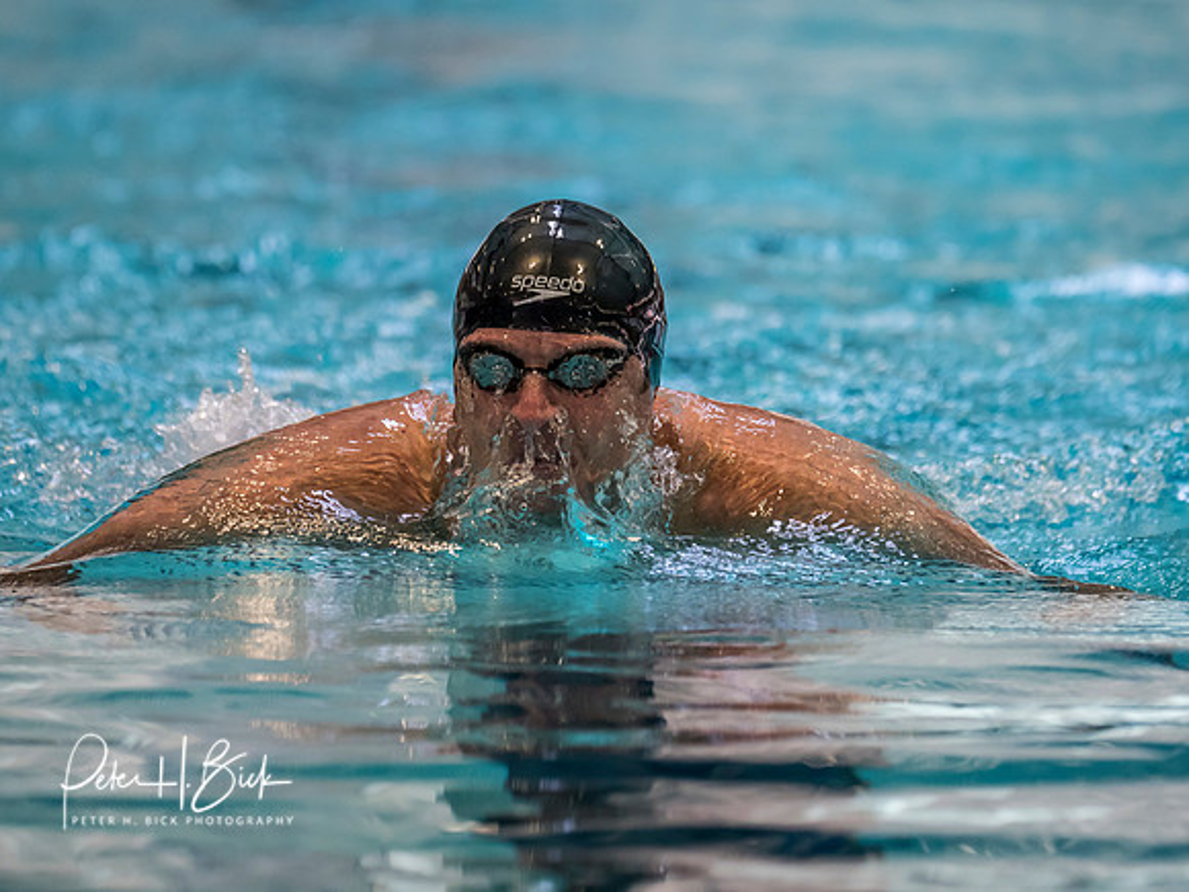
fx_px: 13774
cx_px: 594
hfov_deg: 4.9
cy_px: 446
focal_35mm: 401
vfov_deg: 3.7
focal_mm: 200
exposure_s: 1/1000
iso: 2000
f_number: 2.8
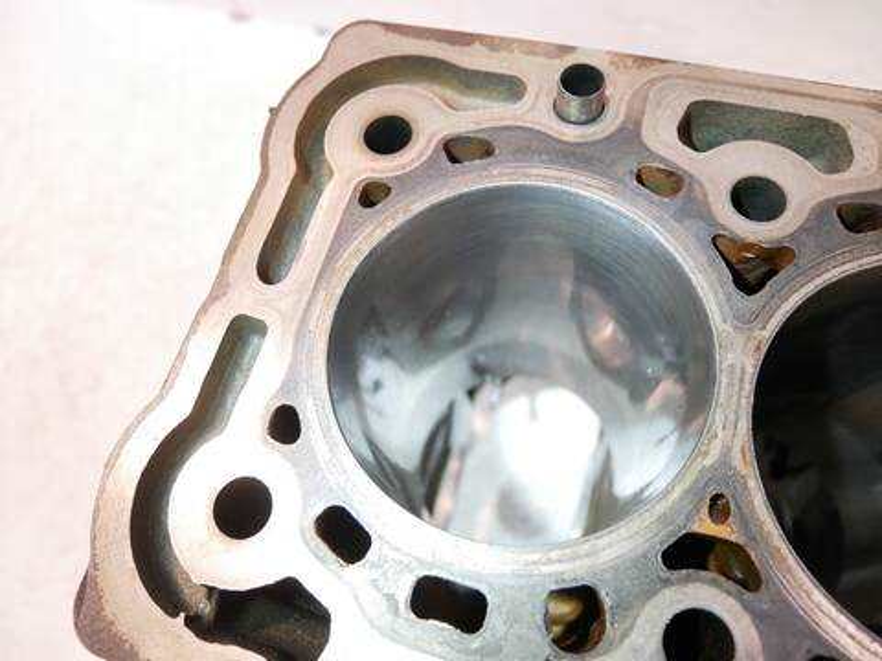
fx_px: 662
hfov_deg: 67.3
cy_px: 330
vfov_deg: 53.1
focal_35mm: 26
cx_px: 441
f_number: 3.5
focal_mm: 13
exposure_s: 1/125
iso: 2000
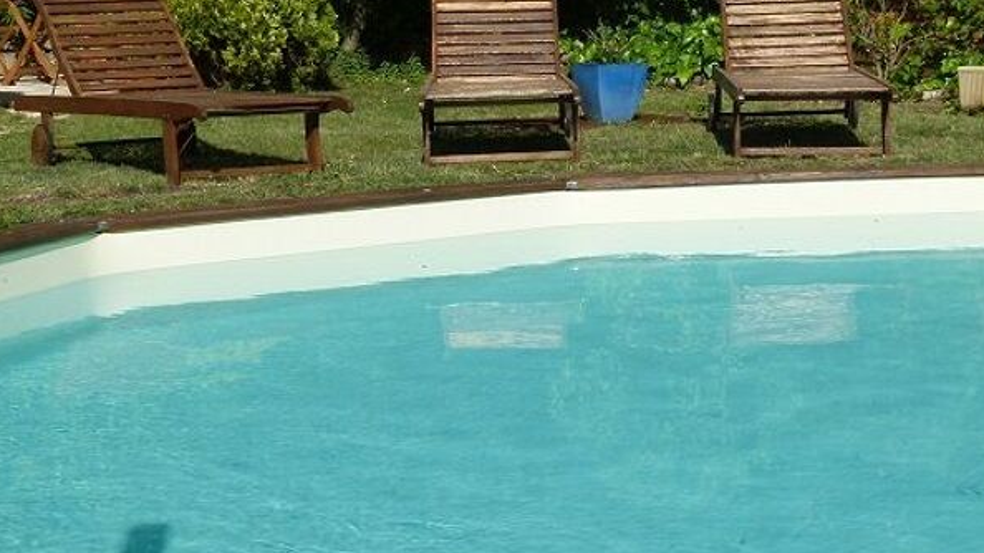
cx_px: 532
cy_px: 76
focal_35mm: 77
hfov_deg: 27.5
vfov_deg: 15.5
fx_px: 2009
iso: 100
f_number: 4
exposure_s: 1/1300
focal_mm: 7.6
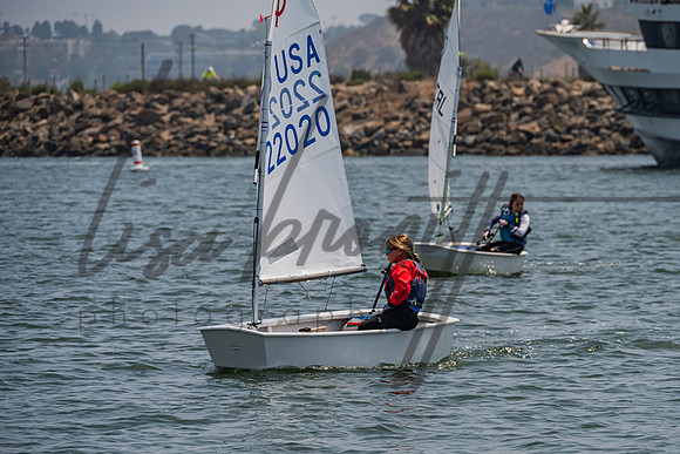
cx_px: 394
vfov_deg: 5.2
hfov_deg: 7.7
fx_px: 5020
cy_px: 270
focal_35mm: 266
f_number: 8
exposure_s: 1/2500
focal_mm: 220
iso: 320
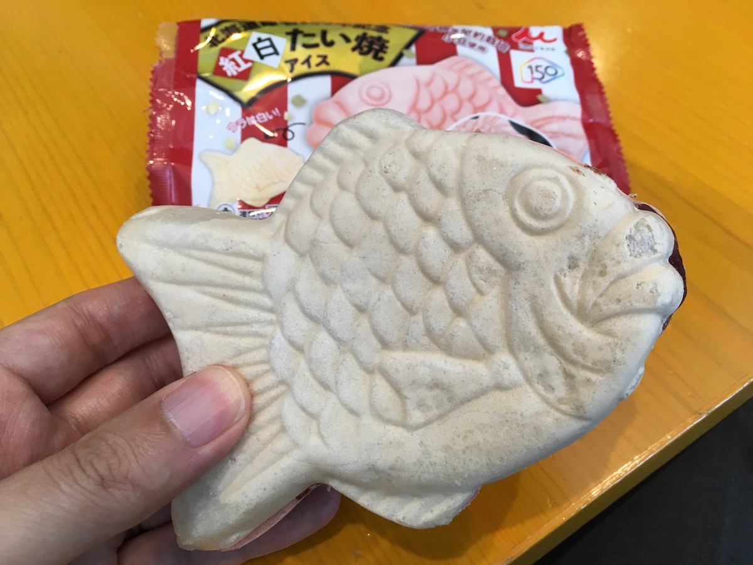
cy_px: 282
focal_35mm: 29
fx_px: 631
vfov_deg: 48.2
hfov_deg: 61.7
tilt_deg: -52.1
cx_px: 376
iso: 32
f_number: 2.2
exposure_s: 1/30
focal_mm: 4.15
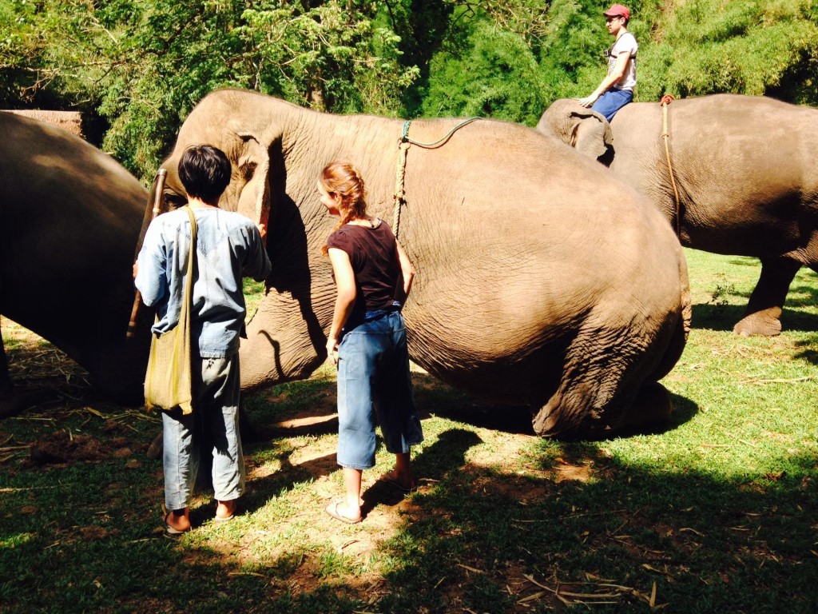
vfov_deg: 42.9
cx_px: 409
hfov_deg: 55.4
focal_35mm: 33
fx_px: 780
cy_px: 307
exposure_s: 1/516
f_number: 2.4
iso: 50
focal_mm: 4.12
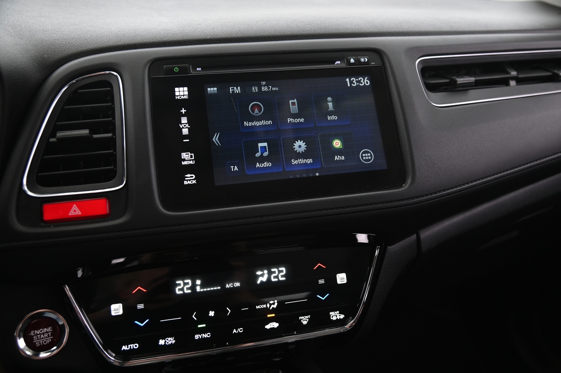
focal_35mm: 32
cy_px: 186
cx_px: 280
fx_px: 498
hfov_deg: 58.8
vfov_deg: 41.1
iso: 1250
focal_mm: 32
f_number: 4
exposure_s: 1/13
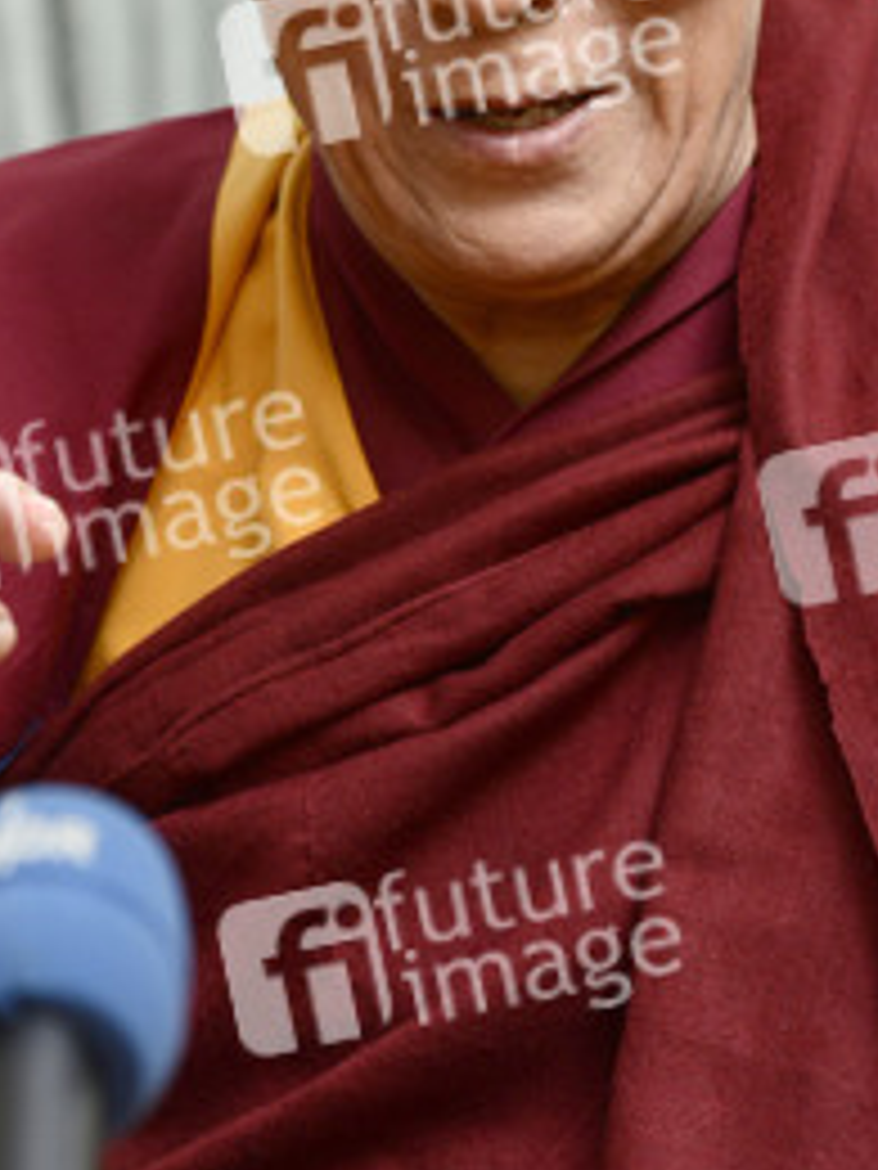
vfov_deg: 7.3
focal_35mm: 270
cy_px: 274
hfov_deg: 5.5
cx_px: 579
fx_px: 9131
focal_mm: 122
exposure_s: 1/320
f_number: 5
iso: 640
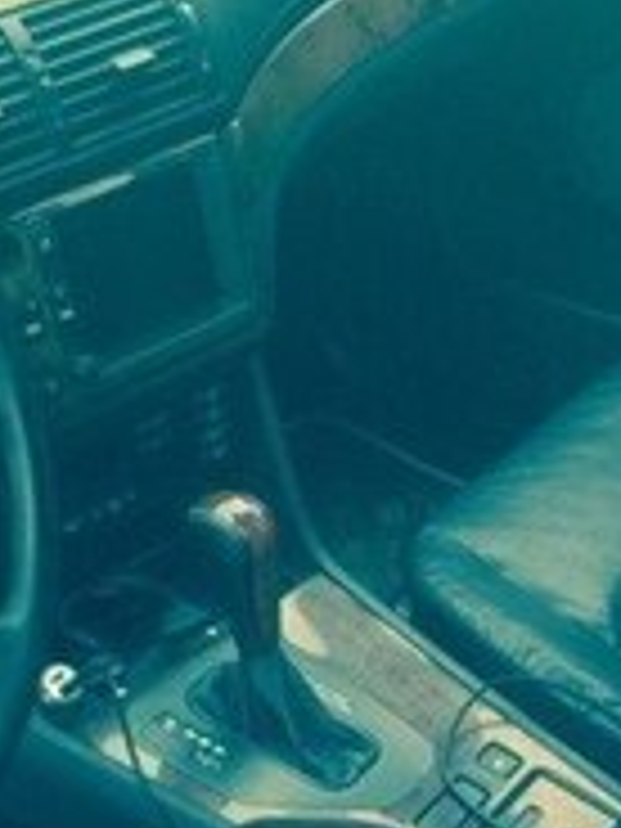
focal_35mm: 89
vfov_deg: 20.7
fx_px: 2129
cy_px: 963
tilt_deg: -44.5
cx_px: 324
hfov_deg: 16.6
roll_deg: -2.0
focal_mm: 4.12
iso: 50
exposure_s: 1/40
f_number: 2.4
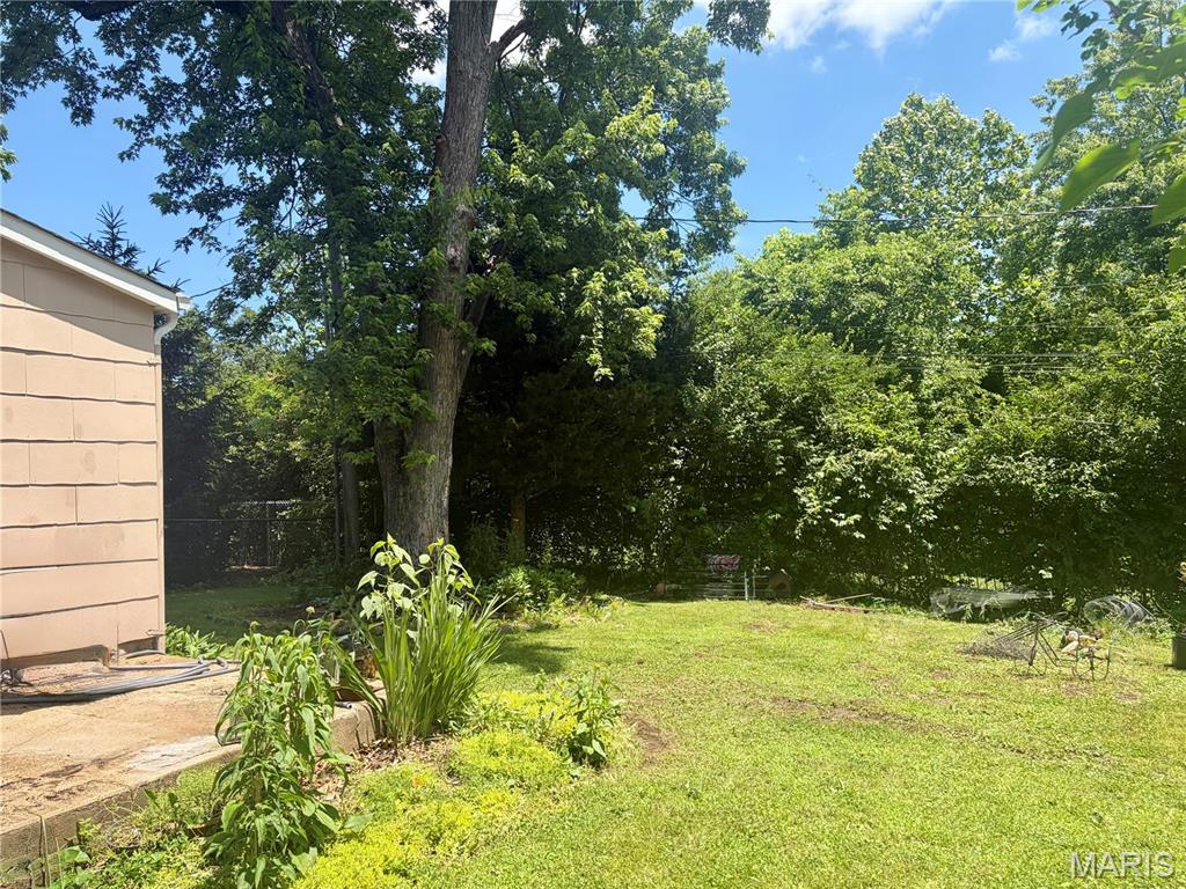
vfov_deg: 53.1
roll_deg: +3.5
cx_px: 593
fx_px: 891
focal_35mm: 26
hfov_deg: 67.3
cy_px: 444
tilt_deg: +2.5
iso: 50
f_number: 1.6
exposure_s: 1/1337
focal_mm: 5.96
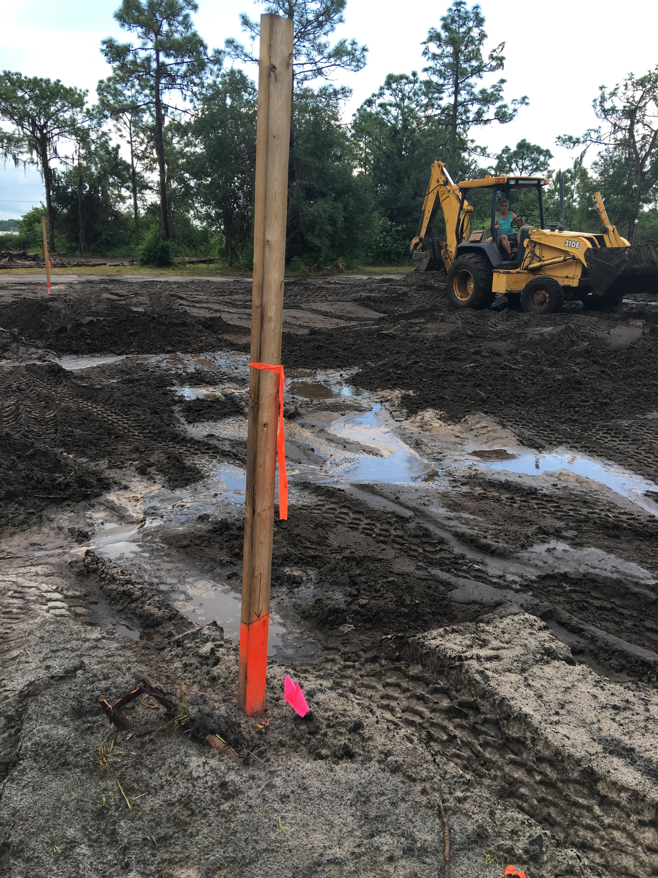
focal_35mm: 29
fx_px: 735
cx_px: 329
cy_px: 439
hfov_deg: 48.2
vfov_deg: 61.7
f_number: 2.2
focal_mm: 4.15
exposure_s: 1/303
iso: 25
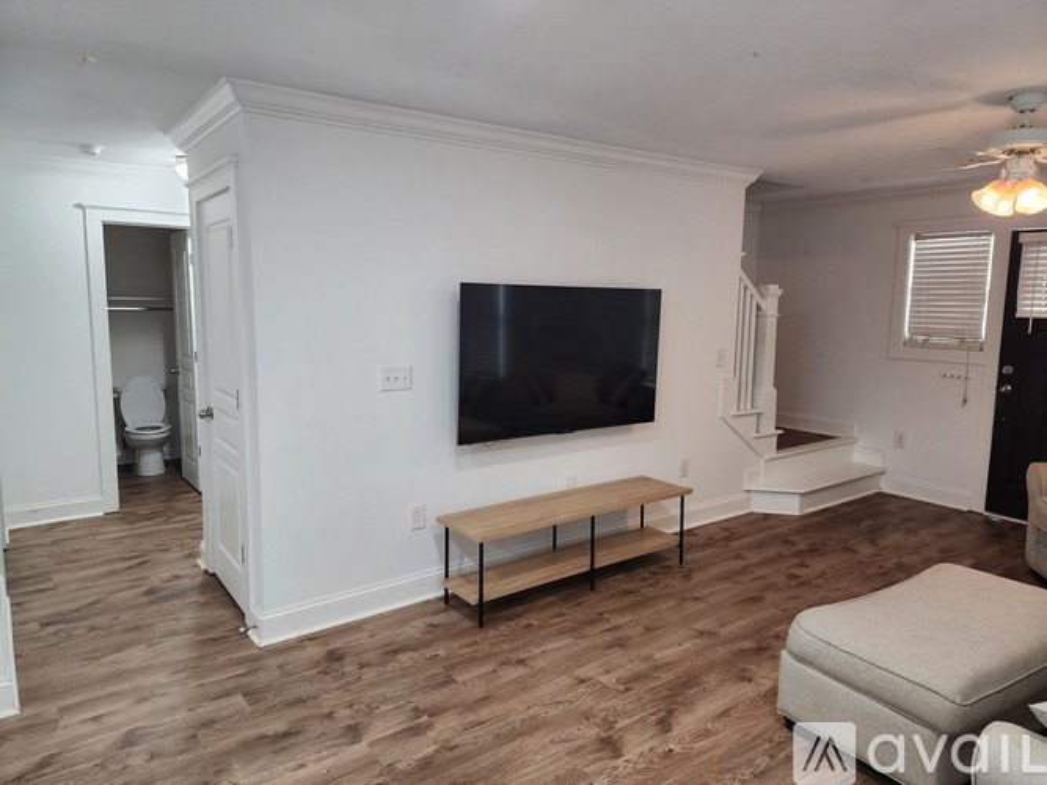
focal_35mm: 23
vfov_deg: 58.9
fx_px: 696
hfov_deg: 73.9
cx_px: 524
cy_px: 392
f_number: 1.8
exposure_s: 1/120
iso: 500
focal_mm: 6.4
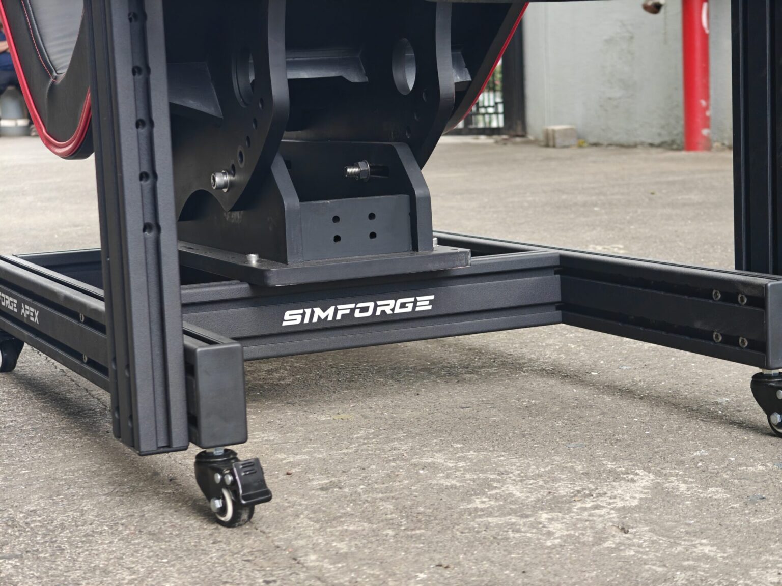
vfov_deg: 21.0
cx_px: 391
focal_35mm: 70
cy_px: 293
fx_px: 1581
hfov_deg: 27.8
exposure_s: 1/70
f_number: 16
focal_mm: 13.3
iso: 500
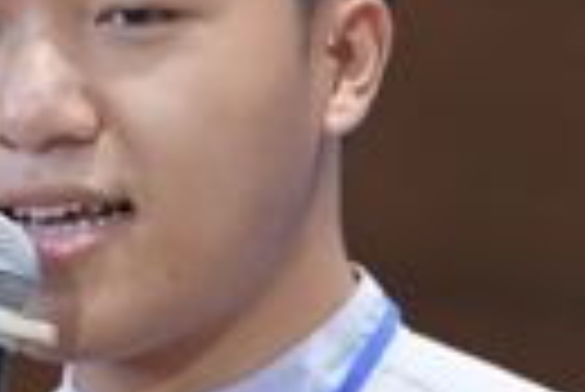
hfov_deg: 2.6
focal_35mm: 795
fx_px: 12933
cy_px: 680
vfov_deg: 1.7
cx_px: 632
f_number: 2.8
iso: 1600
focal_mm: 106
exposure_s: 1/80
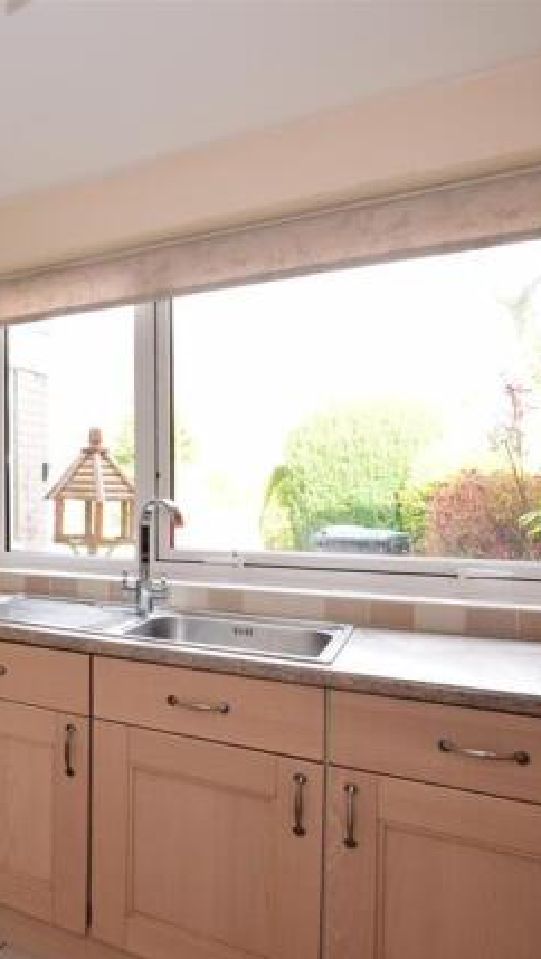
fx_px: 611
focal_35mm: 24
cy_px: 486
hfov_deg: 35.7
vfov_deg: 76.3
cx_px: -130
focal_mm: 10
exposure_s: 1/60
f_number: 5.6
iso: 400
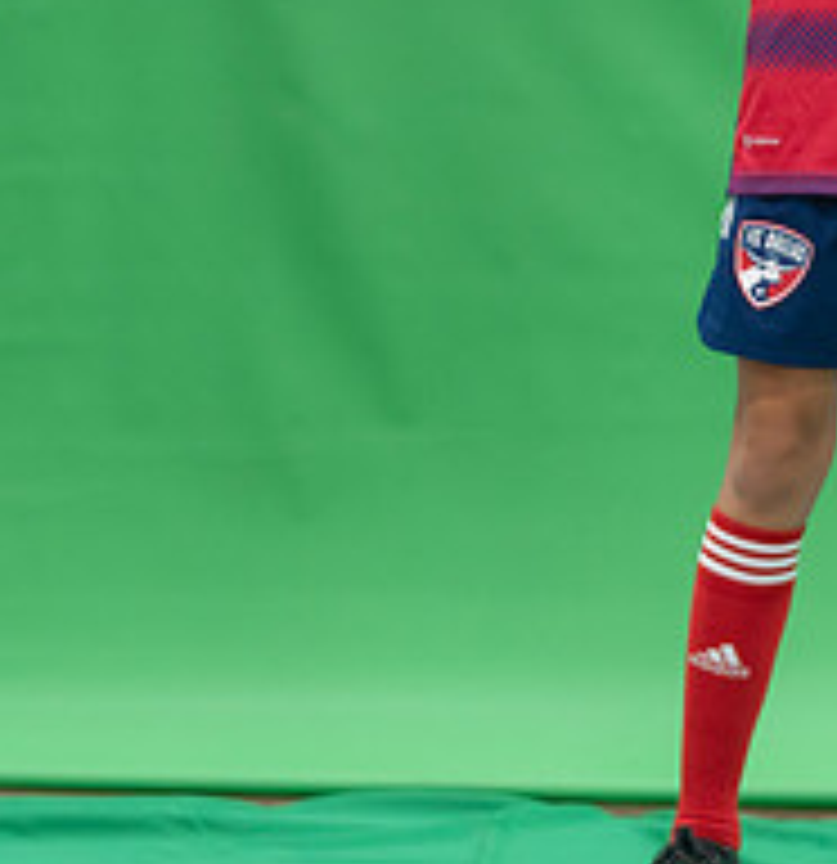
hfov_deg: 7.5
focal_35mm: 227
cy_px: -70
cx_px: 948
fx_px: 6311
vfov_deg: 7.8
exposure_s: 1/250
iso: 1000
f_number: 2.8
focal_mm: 70
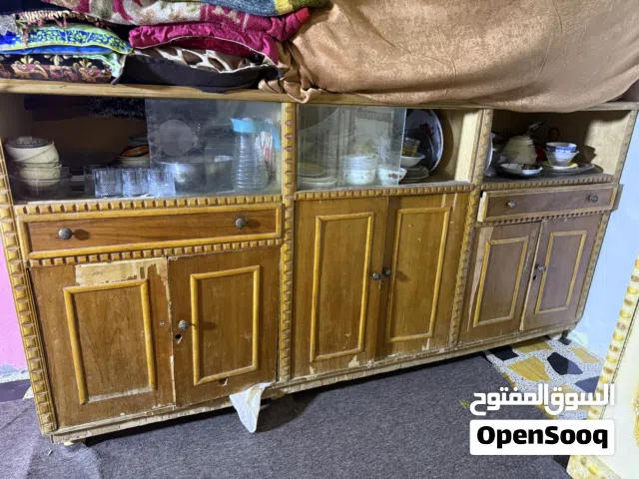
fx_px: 443
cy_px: 240
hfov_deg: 71.6
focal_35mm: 24
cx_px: 320
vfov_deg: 56.8
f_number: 1.78
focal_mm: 6.76
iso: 800
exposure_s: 1/33
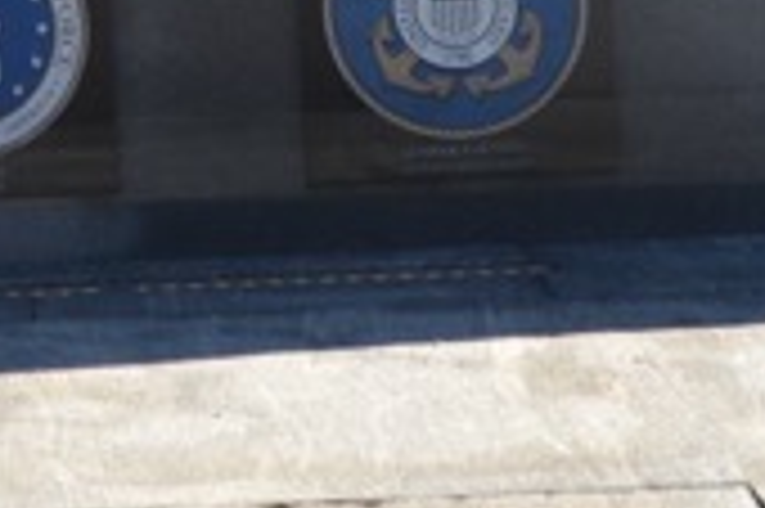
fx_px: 5392
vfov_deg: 5.2
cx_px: -400
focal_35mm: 254
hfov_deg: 7.9
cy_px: -782
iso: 100
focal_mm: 24
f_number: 8
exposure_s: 1/200
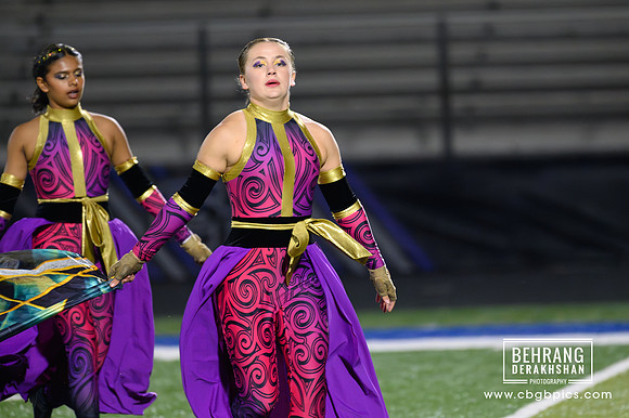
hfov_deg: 3.7
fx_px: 9862
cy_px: 182
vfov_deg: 2.4
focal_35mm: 565
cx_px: 355
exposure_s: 1/500
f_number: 5.6
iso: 12800
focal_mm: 500
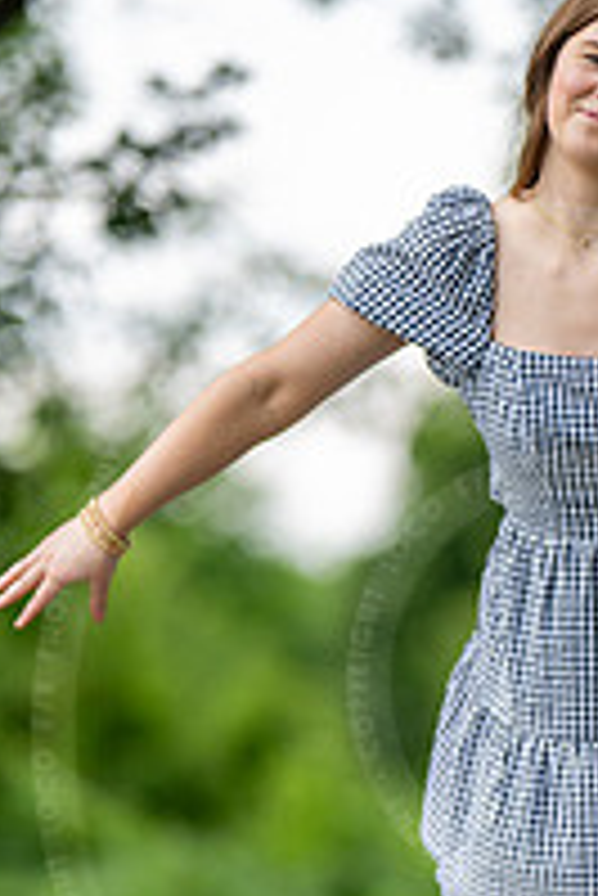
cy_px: 747
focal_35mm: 192
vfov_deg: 10.7
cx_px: 638
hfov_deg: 7.1
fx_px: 4775
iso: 250
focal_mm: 85
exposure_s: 1/500
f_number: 1.2
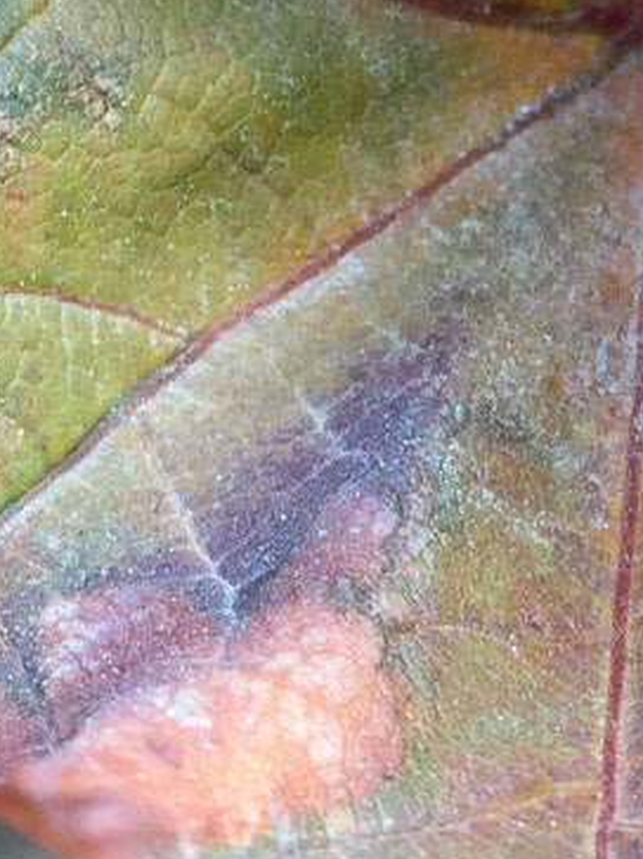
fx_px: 3172
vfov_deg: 15.4
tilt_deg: -15.0
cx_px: 421
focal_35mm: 128
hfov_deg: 11.6
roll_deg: +5.1
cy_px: 492
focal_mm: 4.15
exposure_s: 1/100
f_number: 2.2
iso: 32
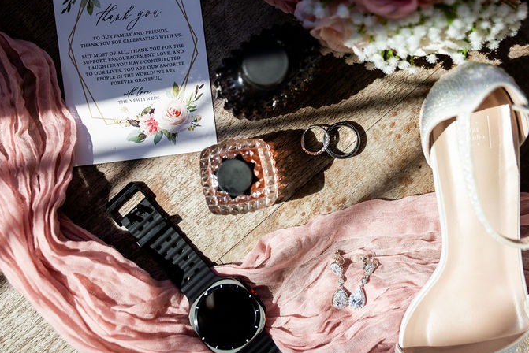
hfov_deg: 32.8
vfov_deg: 22.2
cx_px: 313
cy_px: 133
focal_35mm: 61
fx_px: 897
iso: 125
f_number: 3.2
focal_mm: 40
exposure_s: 1/1250
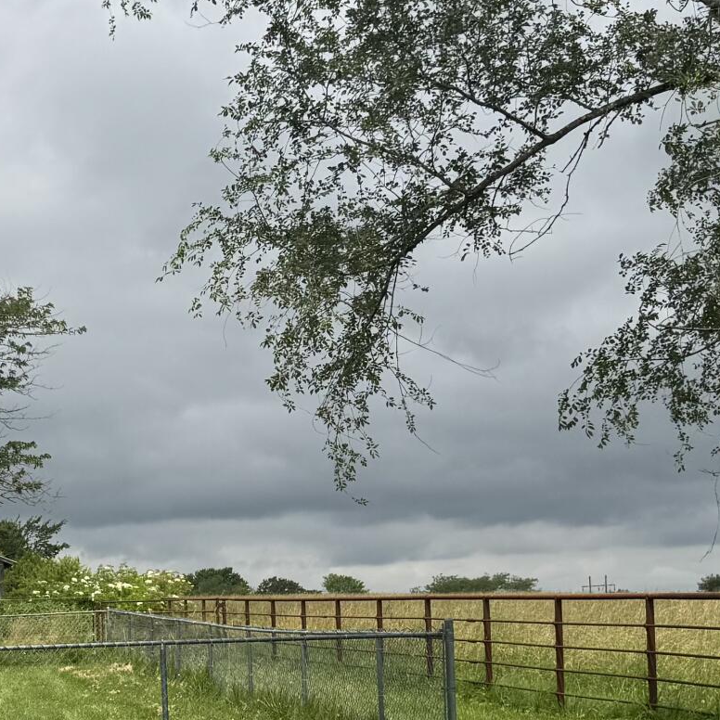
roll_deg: +1.0
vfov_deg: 20.8
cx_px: -58
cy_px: 593
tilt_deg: +0.6
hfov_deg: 20.2
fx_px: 1930
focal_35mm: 82
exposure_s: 1/5814
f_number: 1.78
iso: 80
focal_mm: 6.76
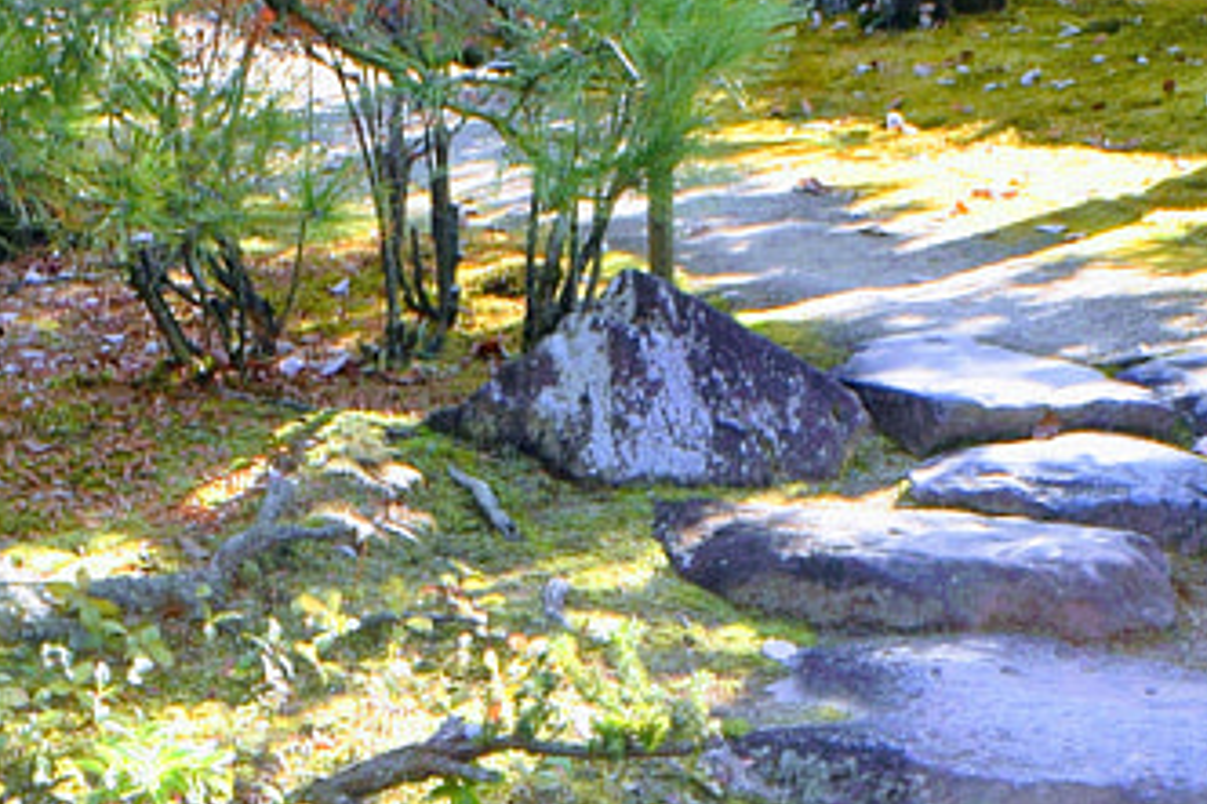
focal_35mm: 130
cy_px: 1506
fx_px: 4356
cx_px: 418
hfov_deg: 15.7
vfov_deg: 9.9
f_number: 6.3
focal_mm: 18
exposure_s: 1/125
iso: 400
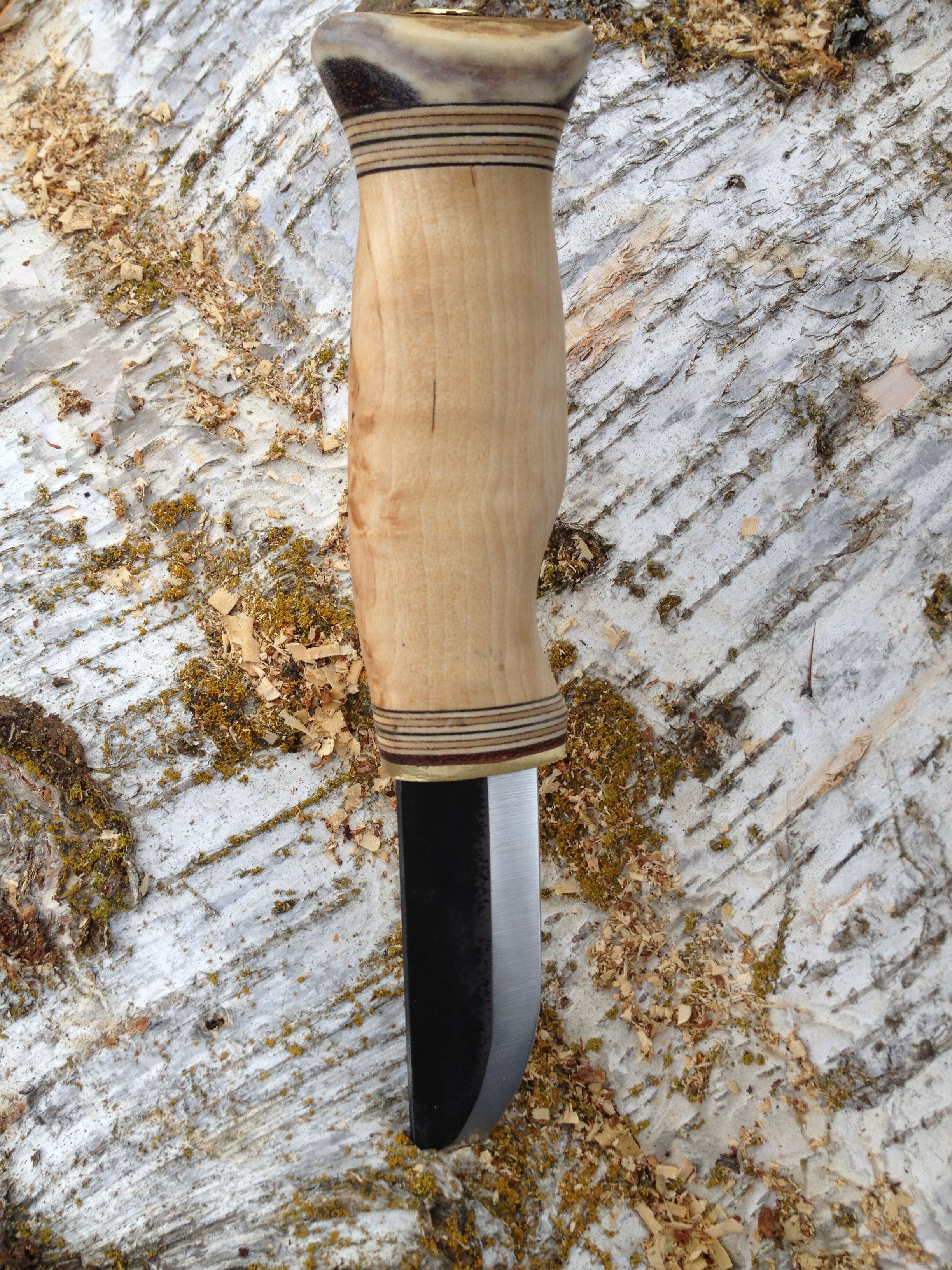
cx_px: 476
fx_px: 1283
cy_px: 635
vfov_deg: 52.6
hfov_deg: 40.7
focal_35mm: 35
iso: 64
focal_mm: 4.28
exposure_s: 1/280
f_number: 2.4
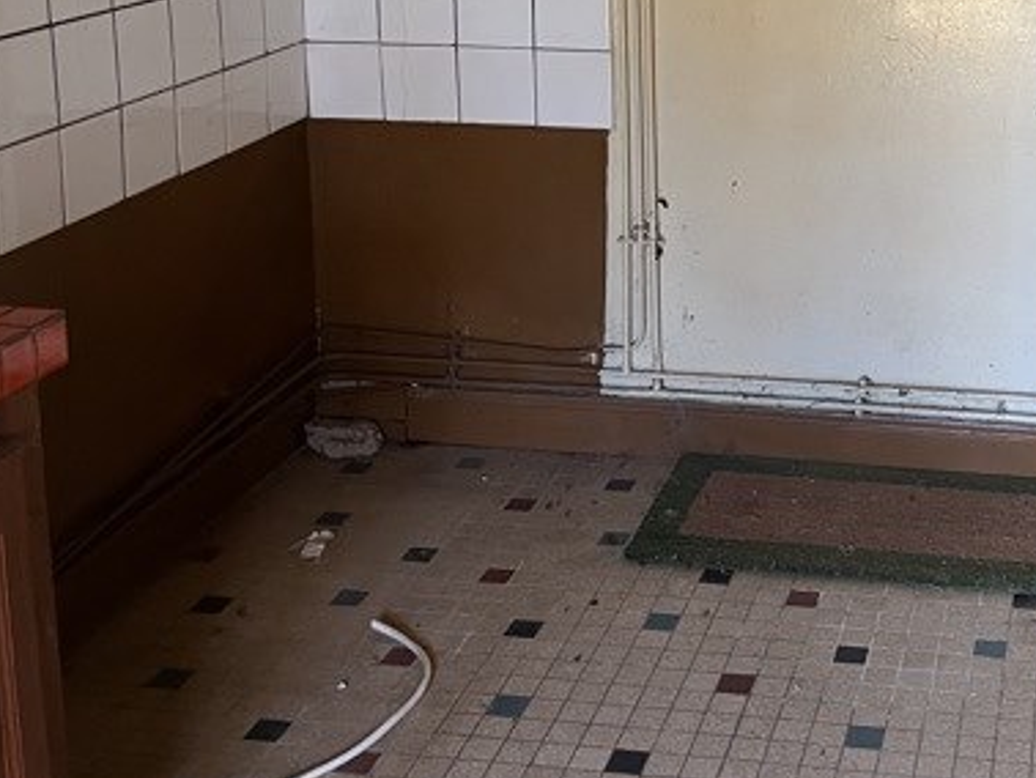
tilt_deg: -12.4
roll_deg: -0.4
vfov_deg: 25.4
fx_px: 1647
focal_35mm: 55
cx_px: 858
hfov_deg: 33.7
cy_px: 19
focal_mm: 5.1
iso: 200
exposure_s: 1/60
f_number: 1.6
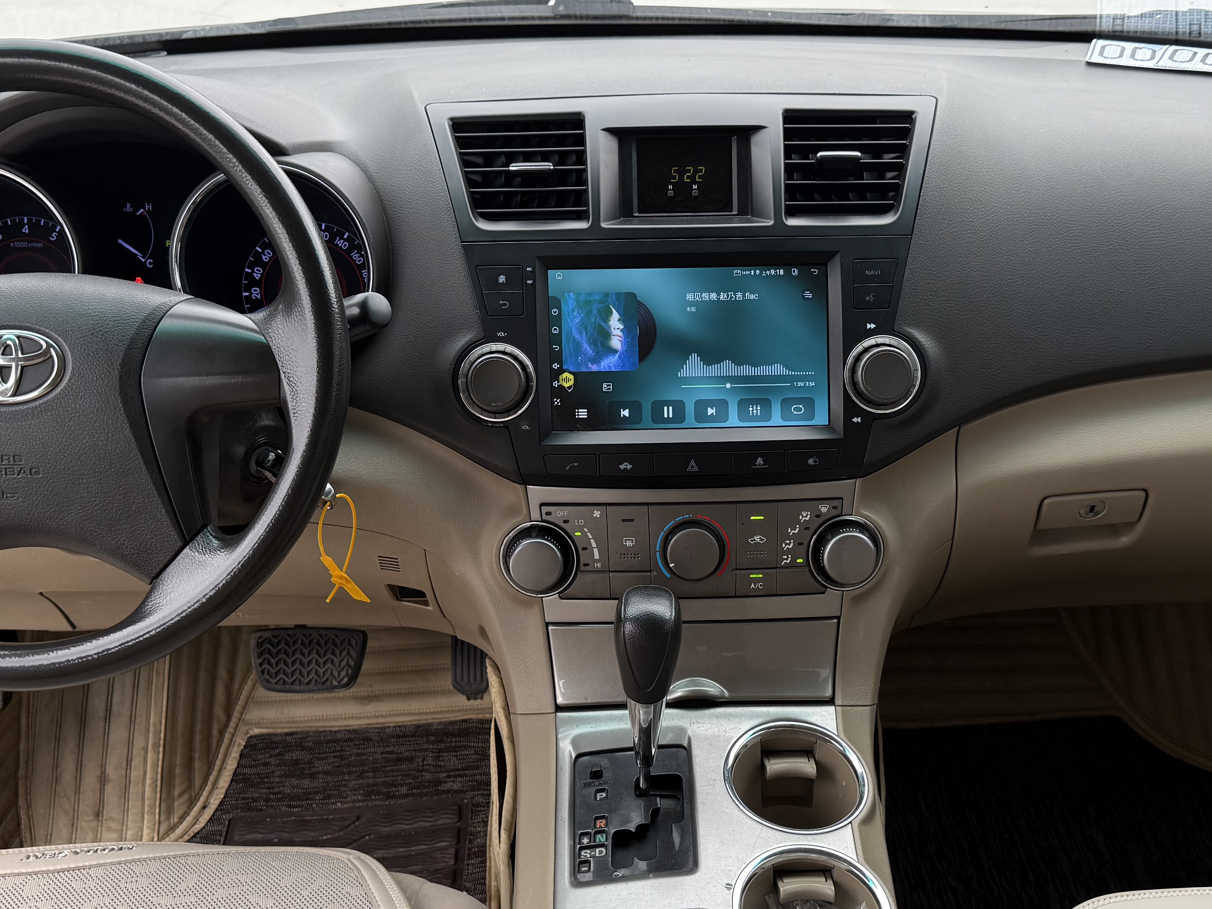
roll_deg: +0.1
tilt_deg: -26.0
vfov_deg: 35.1
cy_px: 510
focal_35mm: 41
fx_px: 1436
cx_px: 677
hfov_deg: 45.7
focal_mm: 6.76
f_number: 1.78
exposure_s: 1/203
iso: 100
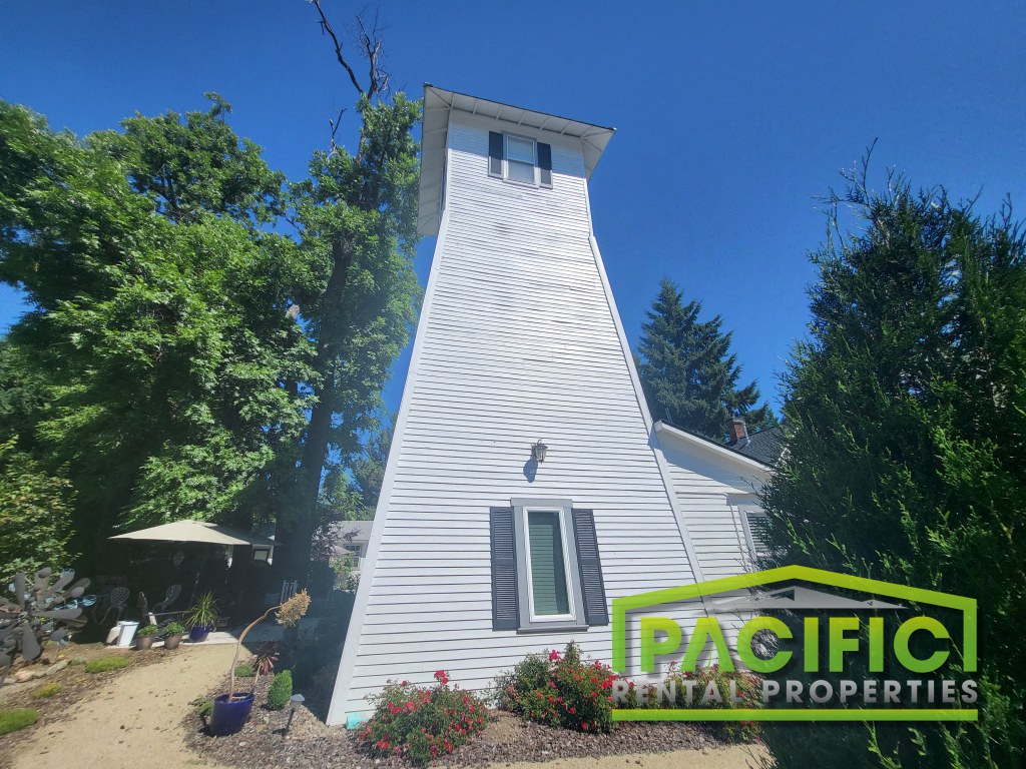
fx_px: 385
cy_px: 384
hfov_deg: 106.2
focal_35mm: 13
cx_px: 513
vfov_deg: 89.9
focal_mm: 1.74
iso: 32
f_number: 2.2
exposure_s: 1/1567
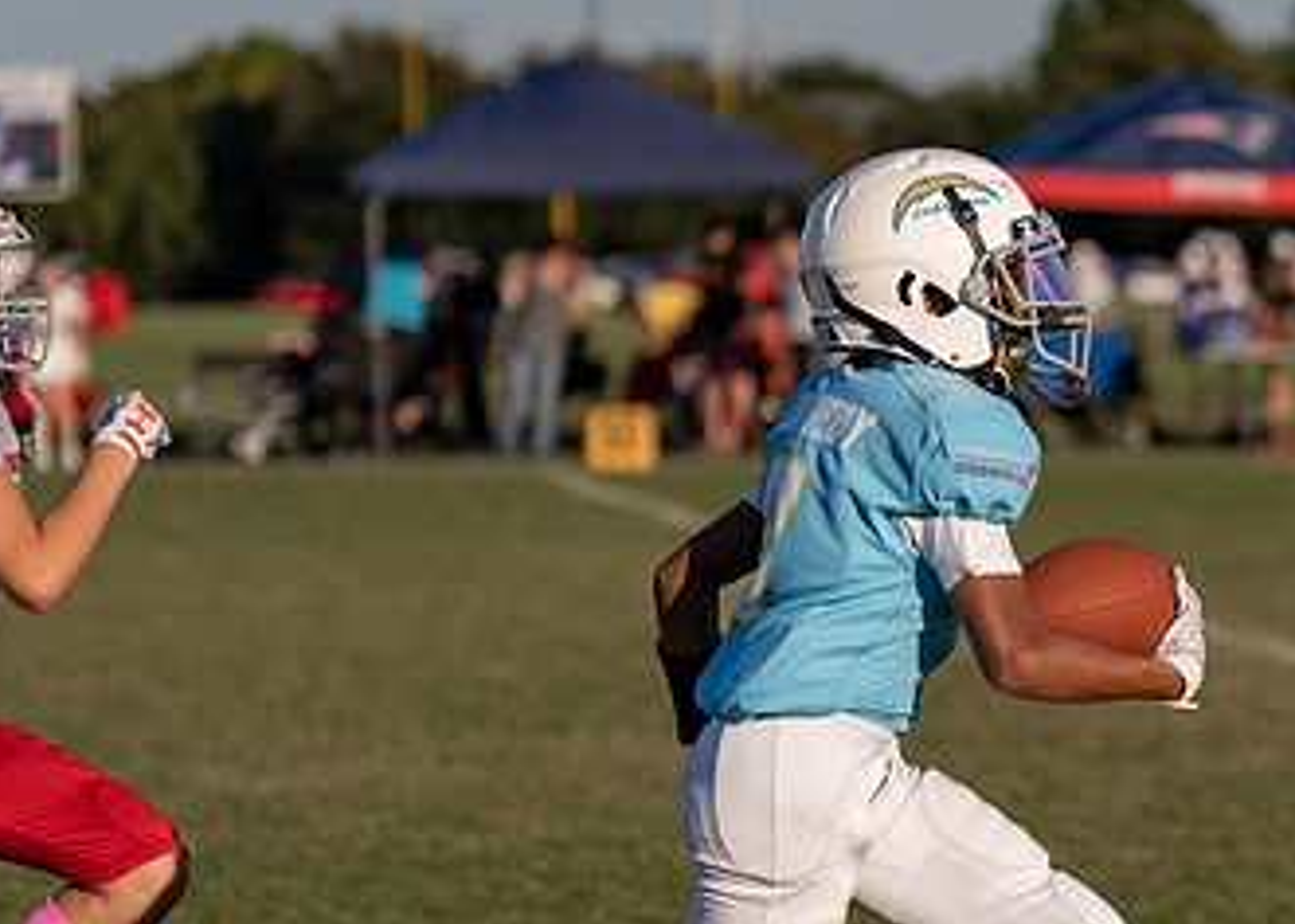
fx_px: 7903
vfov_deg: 6.7
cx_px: 1157
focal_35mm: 215
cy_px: 800
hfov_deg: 9.3
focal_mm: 99
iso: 100
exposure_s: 1/2500
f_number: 2.8
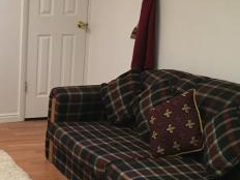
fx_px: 555
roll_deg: -1.3
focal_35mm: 80
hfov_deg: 23.4
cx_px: 0
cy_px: 122
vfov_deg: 18.4
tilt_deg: -15.6
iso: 125
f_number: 2.2
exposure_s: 1/30
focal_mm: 4.15
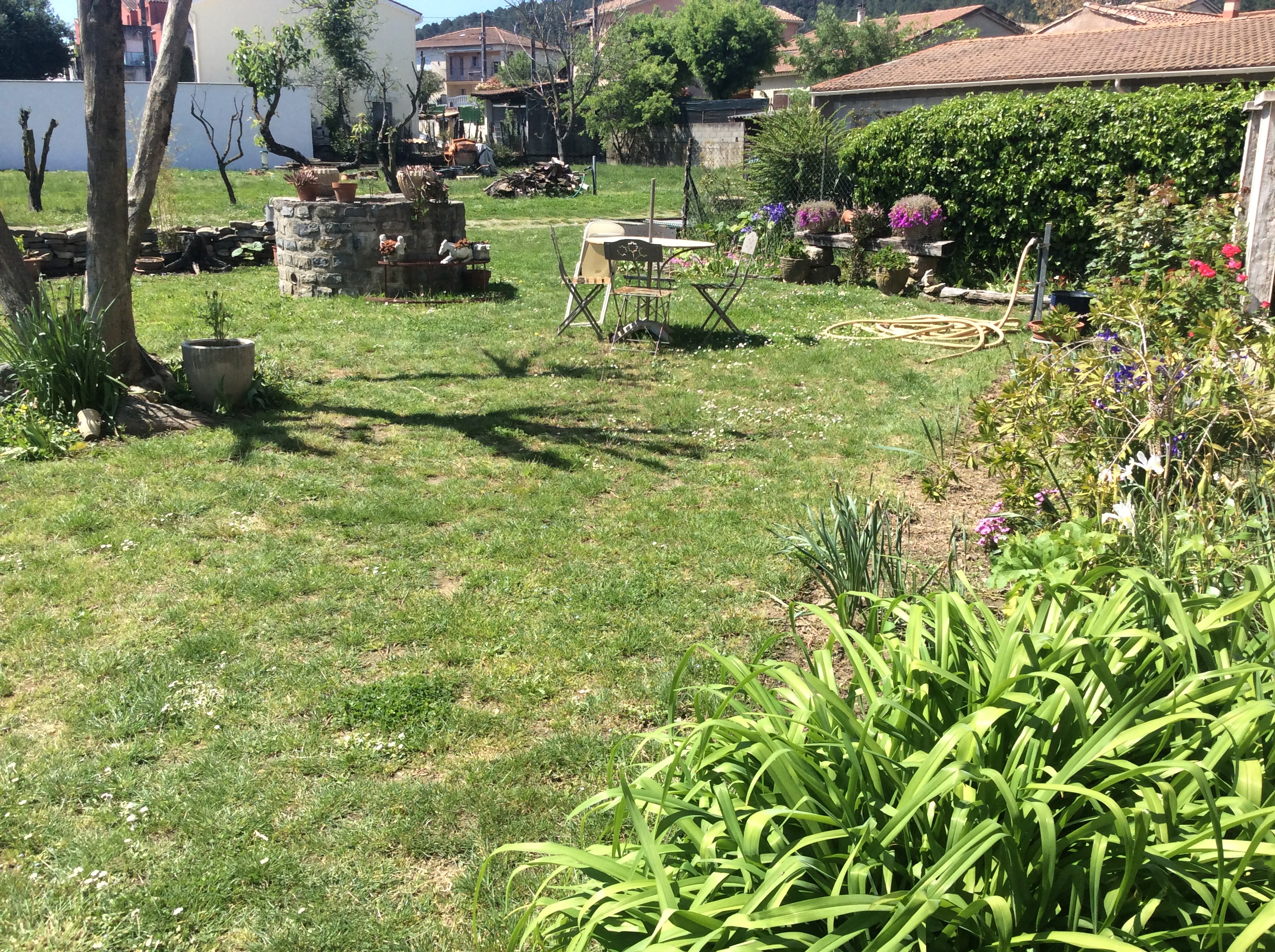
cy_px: 476
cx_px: 638
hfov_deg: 56.9
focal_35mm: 32
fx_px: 1177
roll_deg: +0.4
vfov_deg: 44.1
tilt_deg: -16.3
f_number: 2.4
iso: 32
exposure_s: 1/953
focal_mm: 3.3
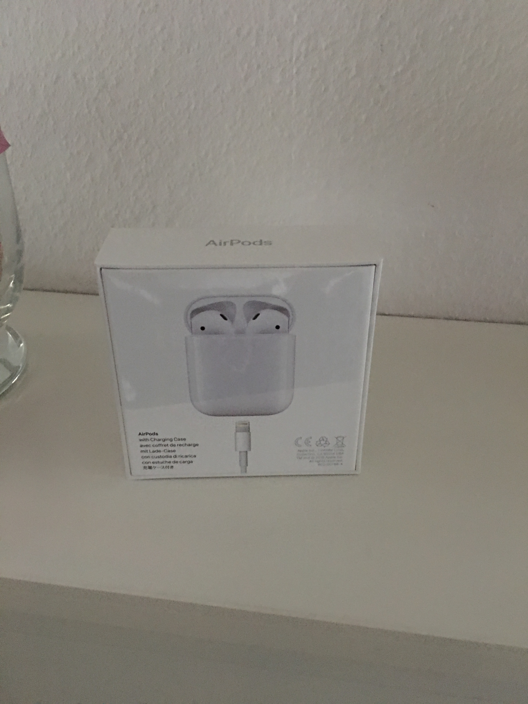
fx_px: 590
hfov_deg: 48.2
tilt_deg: -31.1
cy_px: 352
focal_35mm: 29
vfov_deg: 61.7
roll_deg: +0.3
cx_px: 264
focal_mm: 4.15
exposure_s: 1/4
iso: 125
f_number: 2.2
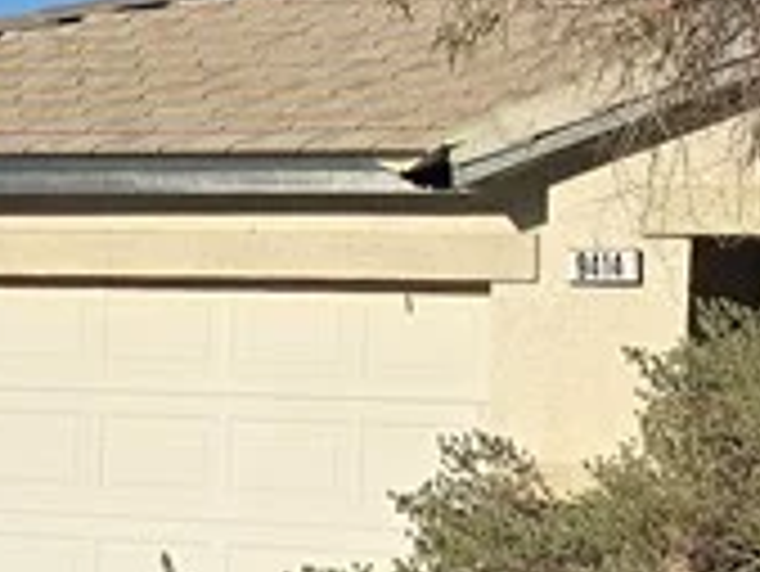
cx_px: 94
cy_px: 162
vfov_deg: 10.7
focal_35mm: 139
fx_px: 3054
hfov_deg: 14.1
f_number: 1.7
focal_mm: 6.3
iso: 12
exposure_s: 1/917
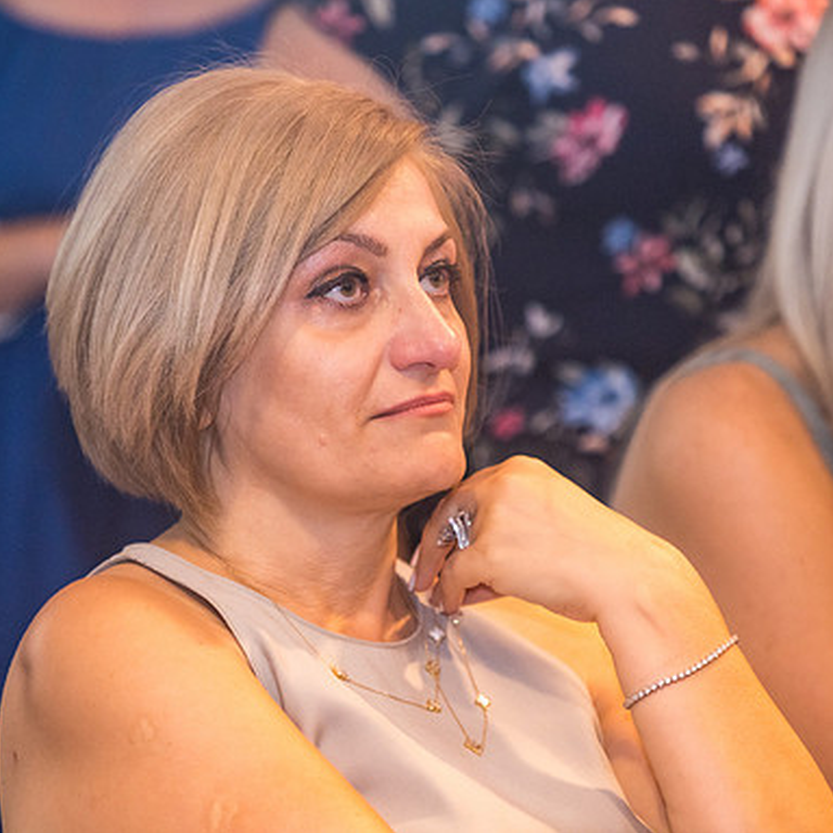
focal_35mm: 222
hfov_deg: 7.9
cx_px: 447
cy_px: 415
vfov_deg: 7.9
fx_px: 6044
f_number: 3.2
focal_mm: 173
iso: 3200
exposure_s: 1/200
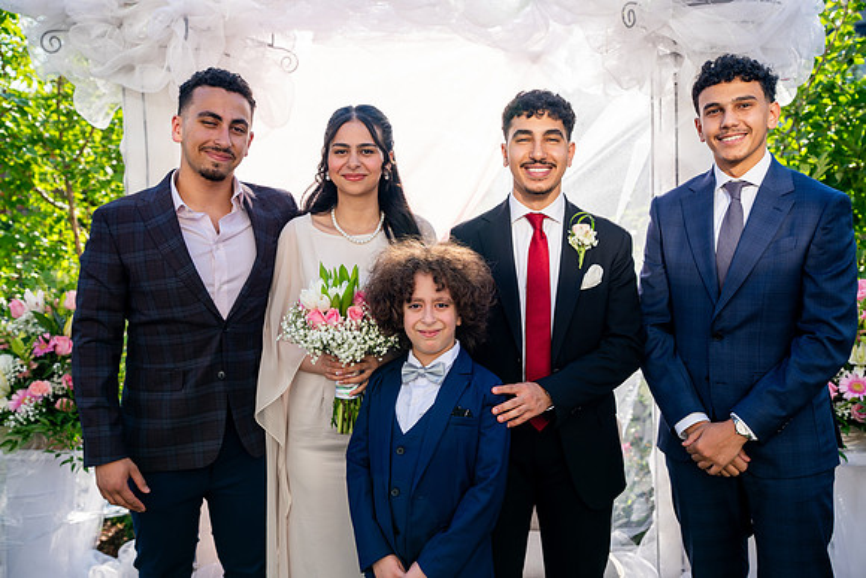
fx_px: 938
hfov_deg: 49.5
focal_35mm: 39
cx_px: 433
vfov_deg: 34.2
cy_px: 289
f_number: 3.5
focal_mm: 39
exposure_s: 1/640
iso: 200
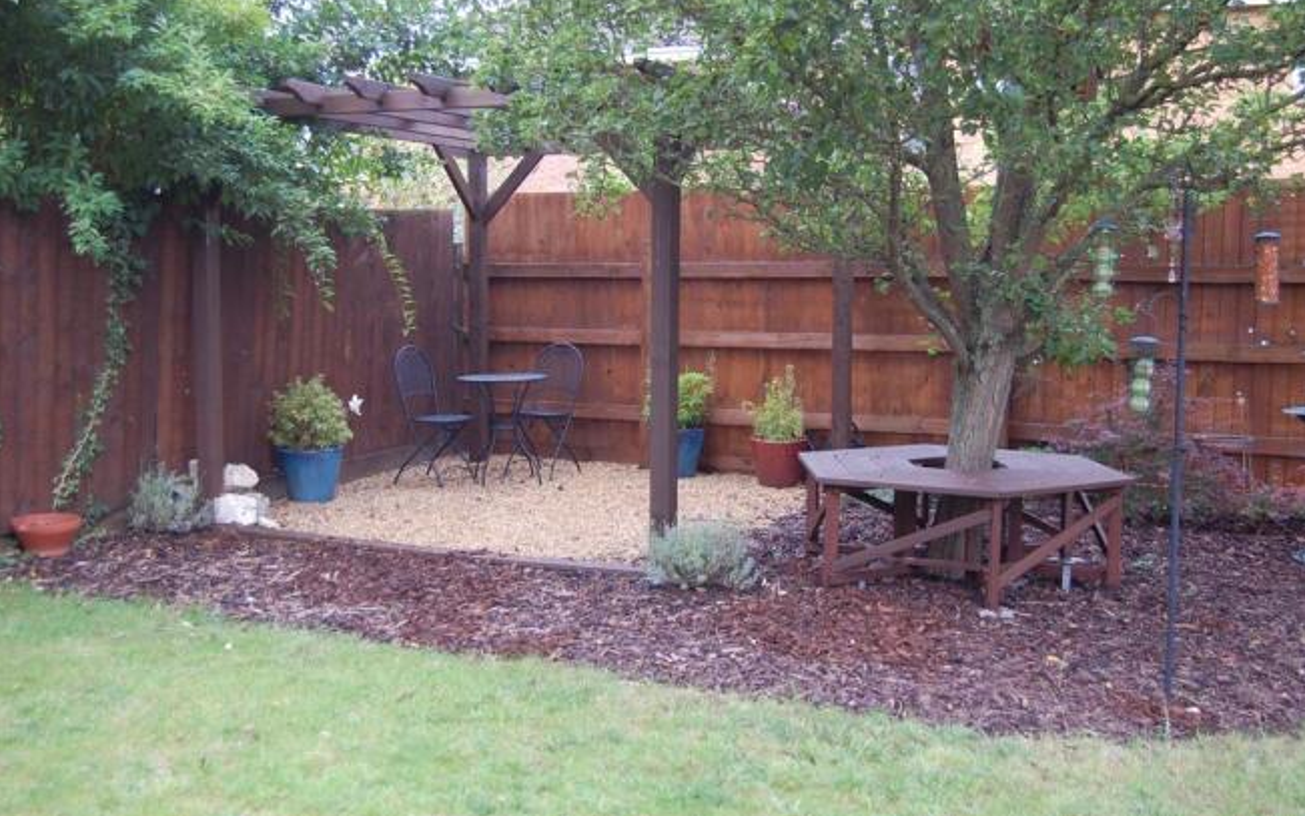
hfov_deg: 49.3
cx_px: 656
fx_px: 1423
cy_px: 385
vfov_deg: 32.0
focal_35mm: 40
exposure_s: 1/60
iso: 400
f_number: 4
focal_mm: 26
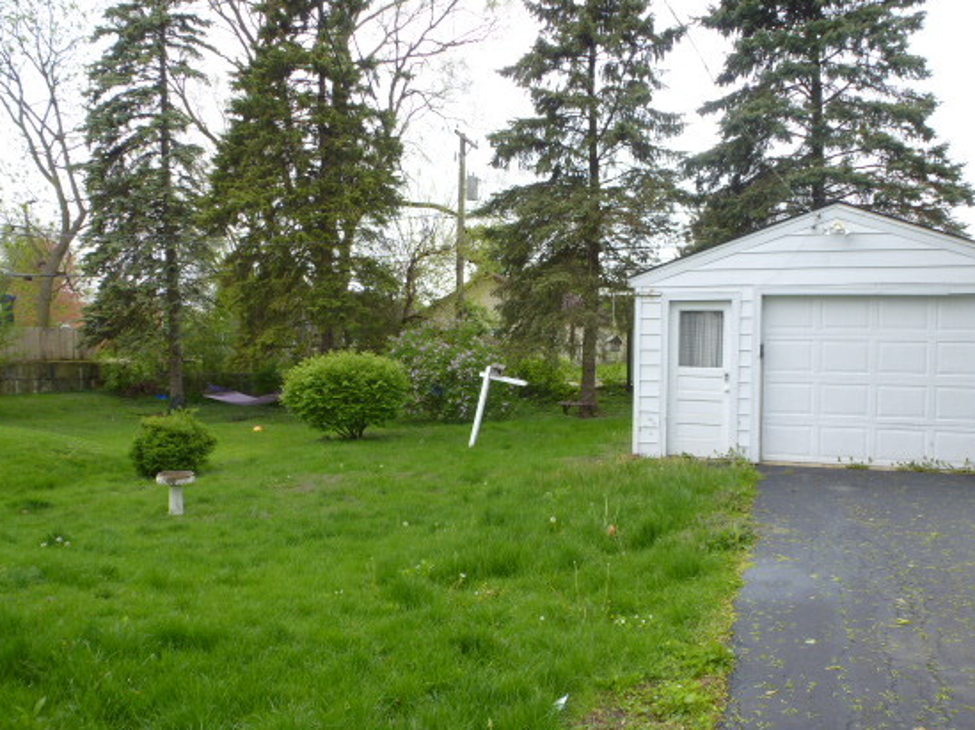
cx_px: 543
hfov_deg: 63.3
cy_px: 378
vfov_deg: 49.7
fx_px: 788
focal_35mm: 28
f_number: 3.3
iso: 100
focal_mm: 4.3
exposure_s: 1/200
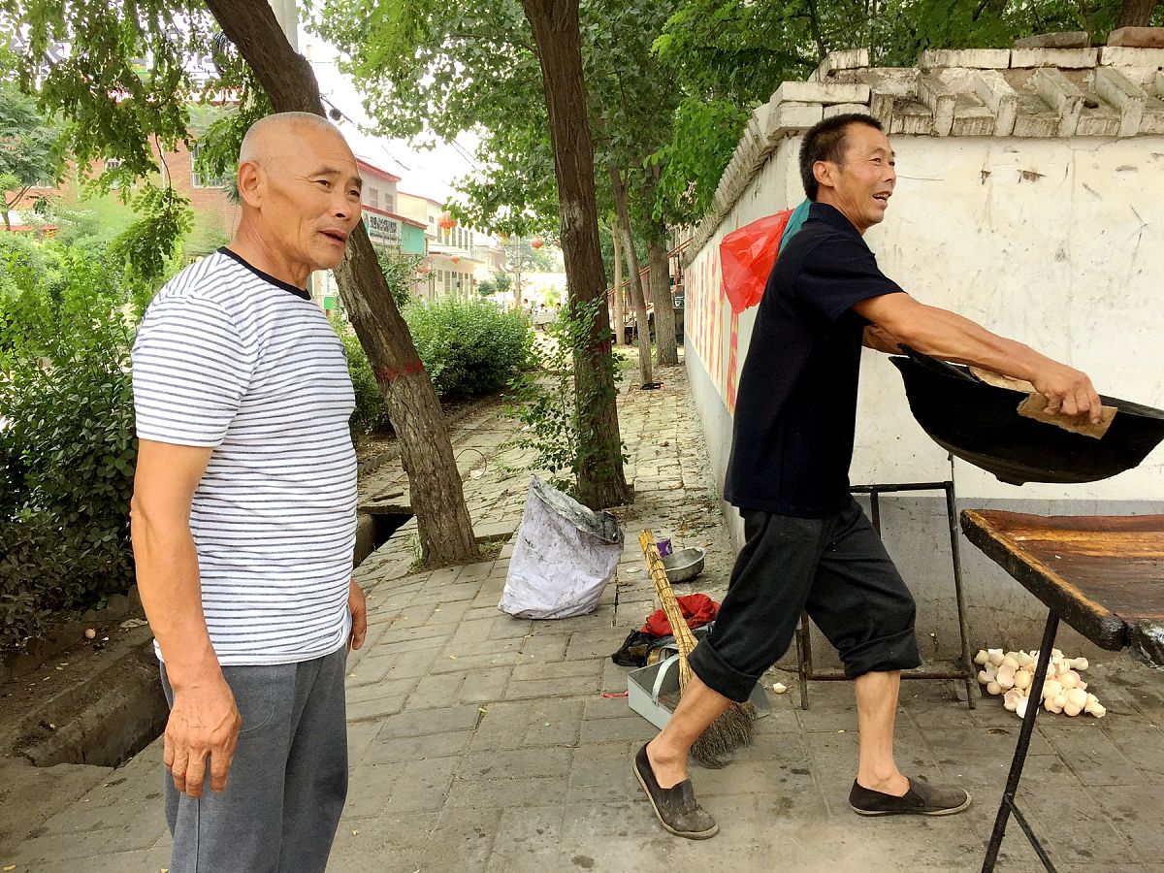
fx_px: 975
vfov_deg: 48.2
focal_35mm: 29
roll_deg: -3.2
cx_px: 582
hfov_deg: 61.7
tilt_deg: -8.8
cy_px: 436
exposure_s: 1/356
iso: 32
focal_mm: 4.15
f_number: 2.2
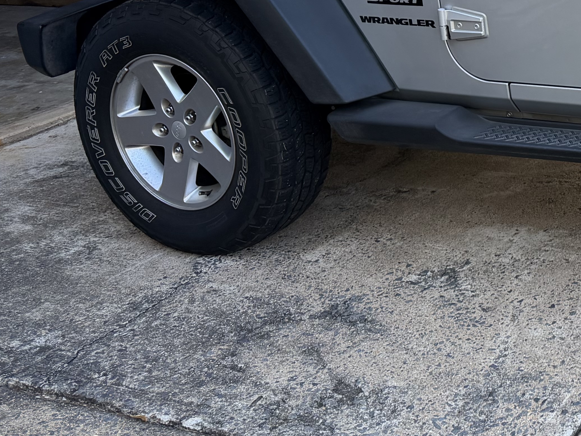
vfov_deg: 21.3
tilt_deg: -12.6
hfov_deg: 25.6
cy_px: -19
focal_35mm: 66
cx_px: 737
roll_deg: +4.9
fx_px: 1108
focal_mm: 6.76
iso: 100
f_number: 1.78
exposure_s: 1/342
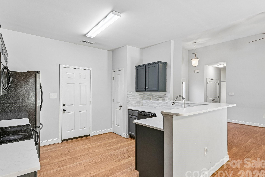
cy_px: 92
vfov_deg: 64.5
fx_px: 140
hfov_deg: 86.9
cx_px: 128
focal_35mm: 19
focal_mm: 18
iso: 400
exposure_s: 1/8
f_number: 8
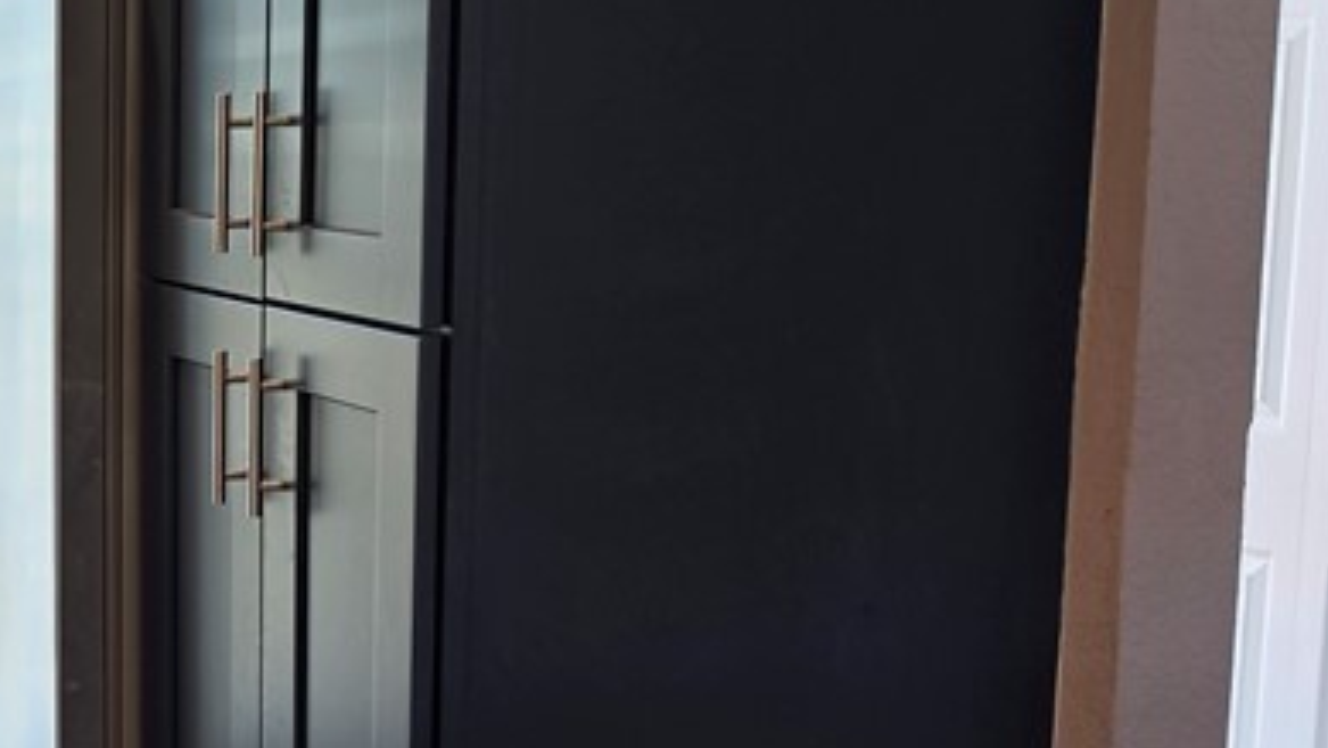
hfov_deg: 28.0
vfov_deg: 18.3
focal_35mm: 66
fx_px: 2325
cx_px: -256
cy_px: 454
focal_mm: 6.5
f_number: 1.4
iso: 64
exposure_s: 1/180
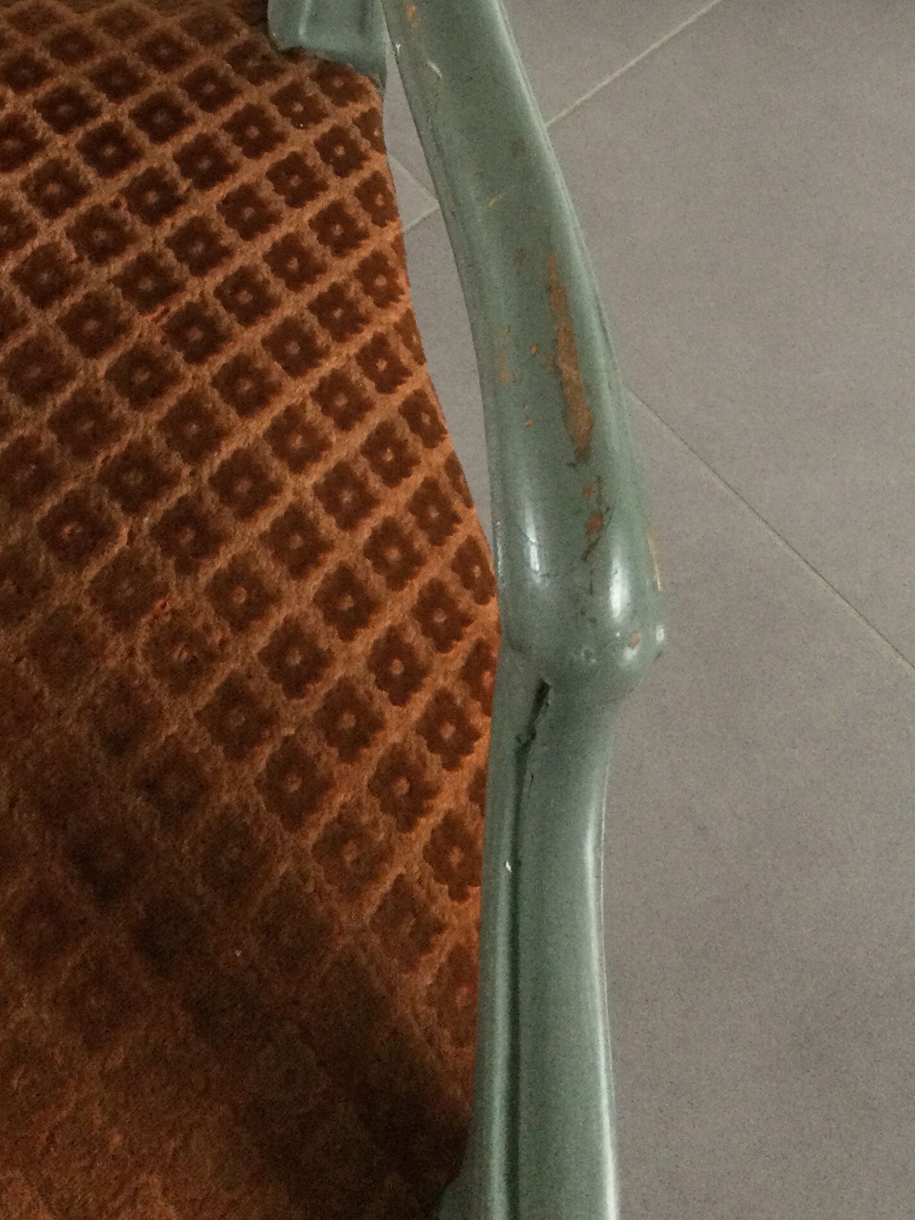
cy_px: 253
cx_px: 385
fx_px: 1868
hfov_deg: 27.5
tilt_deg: -59.4
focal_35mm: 53
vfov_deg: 35.1
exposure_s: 1/33
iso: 160
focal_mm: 3.3
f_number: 2.4
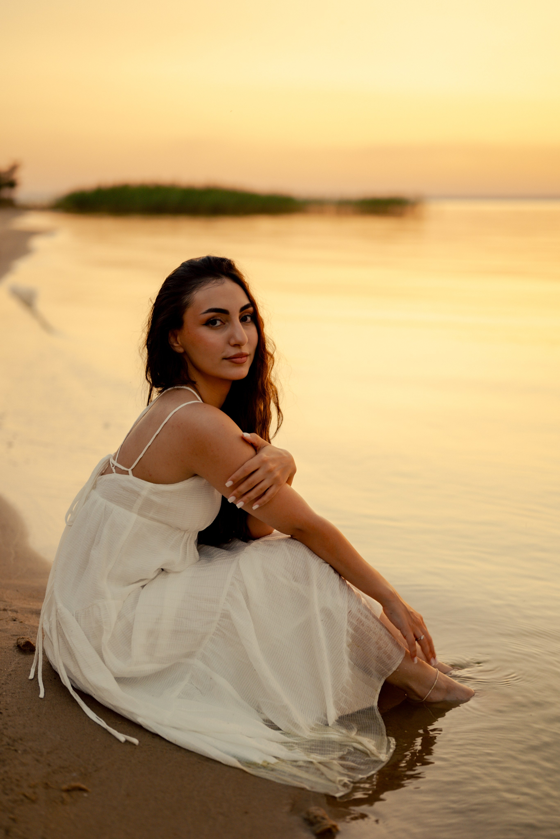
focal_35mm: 50
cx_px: 280
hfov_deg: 27.0
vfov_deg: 39.6
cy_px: 420
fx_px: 1166
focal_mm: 50
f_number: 1.8
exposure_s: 1/60
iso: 100
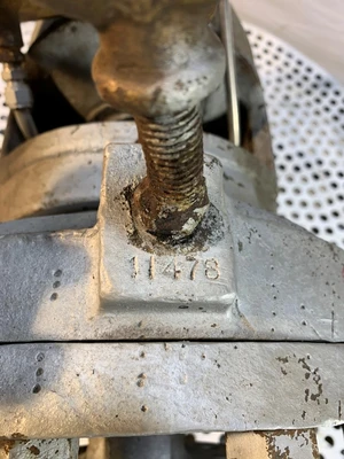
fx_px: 345
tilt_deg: -64.2
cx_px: 172
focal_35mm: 26
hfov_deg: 53.1
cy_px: 230
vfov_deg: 67.3
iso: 40
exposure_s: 1/120
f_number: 1.8
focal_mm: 4.25
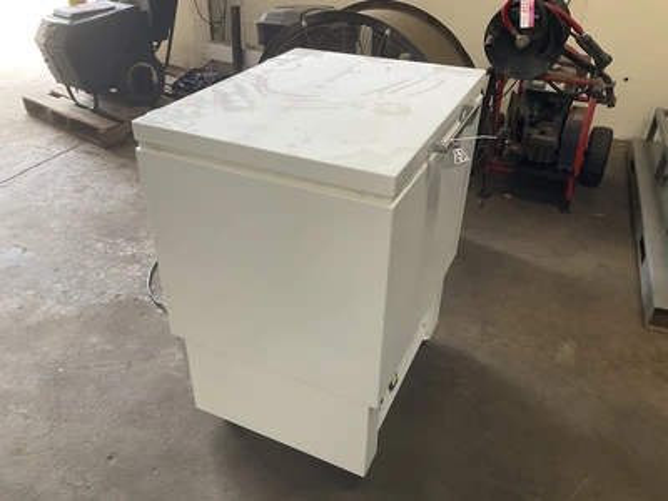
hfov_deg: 61.7
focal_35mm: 29
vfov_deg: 48.2
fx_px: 560
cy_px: 250
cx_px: 334
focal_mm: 3
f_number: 1.8
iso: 40
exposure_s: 1/60
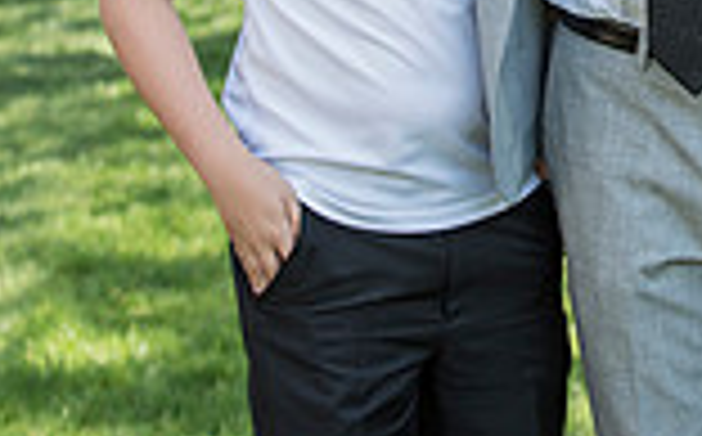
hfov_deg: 10.1
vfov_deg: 6.3
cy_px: -247
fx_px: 3935
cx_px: 666
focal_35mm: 206
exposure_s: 1/500
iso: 400
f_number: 4
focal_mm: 70
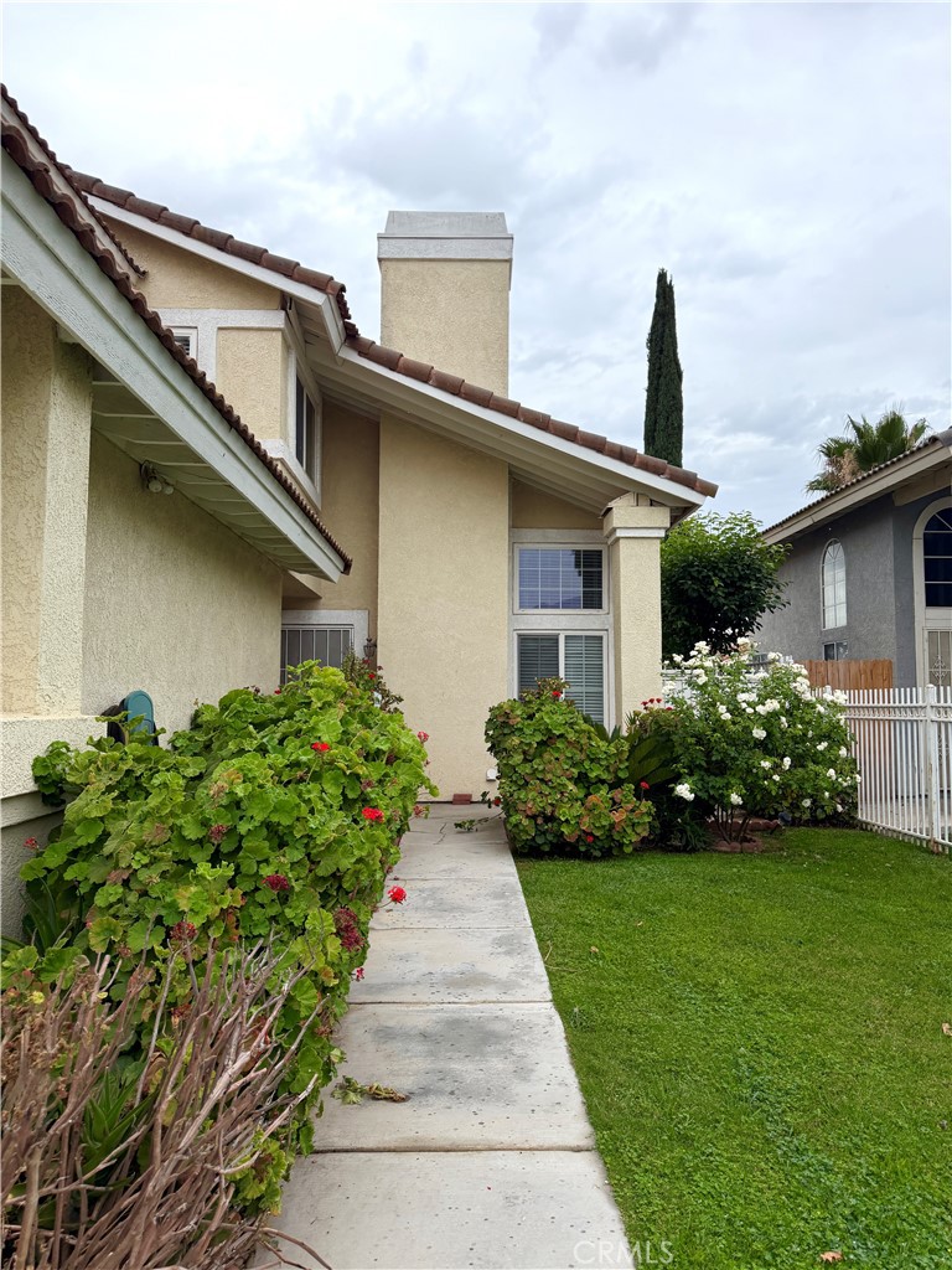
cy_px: 635
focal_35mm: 24
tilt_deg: +4.2
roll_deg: -1.1
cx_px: 476
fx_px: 880
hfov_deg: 56.8
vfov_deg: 71.6
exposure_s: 1/2445
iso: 100
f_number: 1.78
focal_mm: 6.76
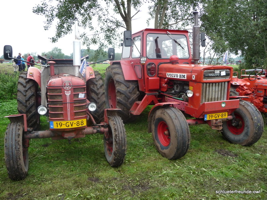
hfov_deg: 63.4
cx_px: 134
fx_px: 216
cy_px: 100
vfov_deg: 49.7
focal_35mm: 28
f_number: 3.3
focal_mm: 4.7
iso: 100
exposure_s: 1/125
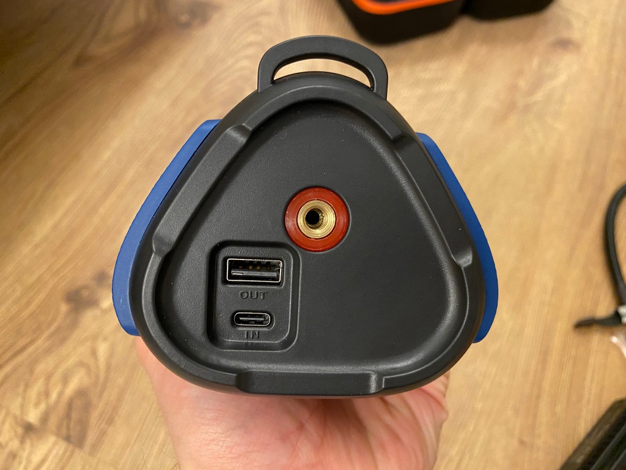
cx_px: 313
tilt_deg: -63.1
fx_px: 470
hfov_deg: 67.3
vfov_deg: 53.1
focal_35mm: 26
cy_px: 235
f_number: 1.8
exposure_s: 1/33
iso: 320
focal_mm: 4.25
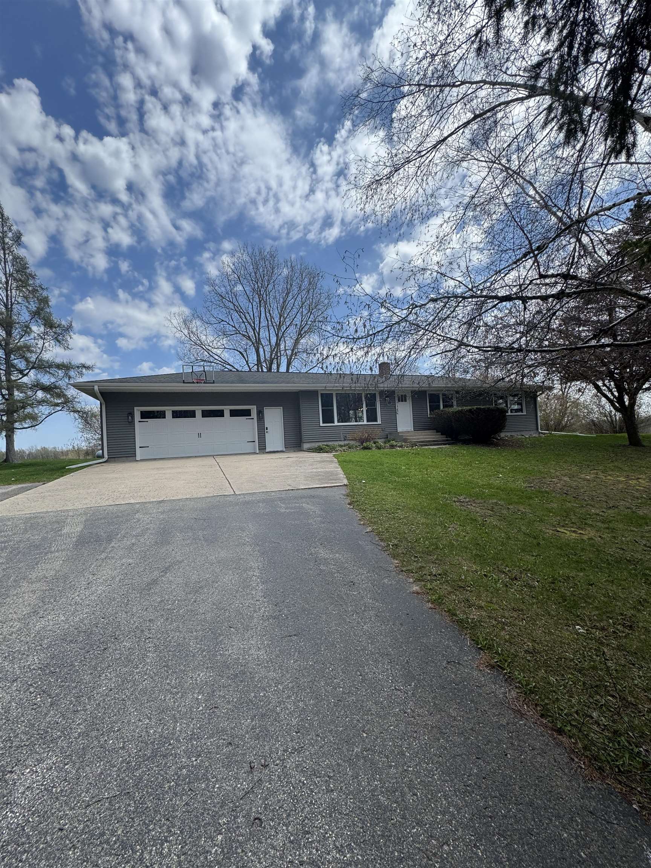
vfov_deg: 102.1
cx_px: 326
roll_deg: +4.1
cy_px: 434
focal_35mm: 14
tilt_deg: +1.7
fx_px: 351
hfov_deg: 85.7
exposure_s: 1/1637
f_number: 2.2
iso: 50
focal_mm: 2.22
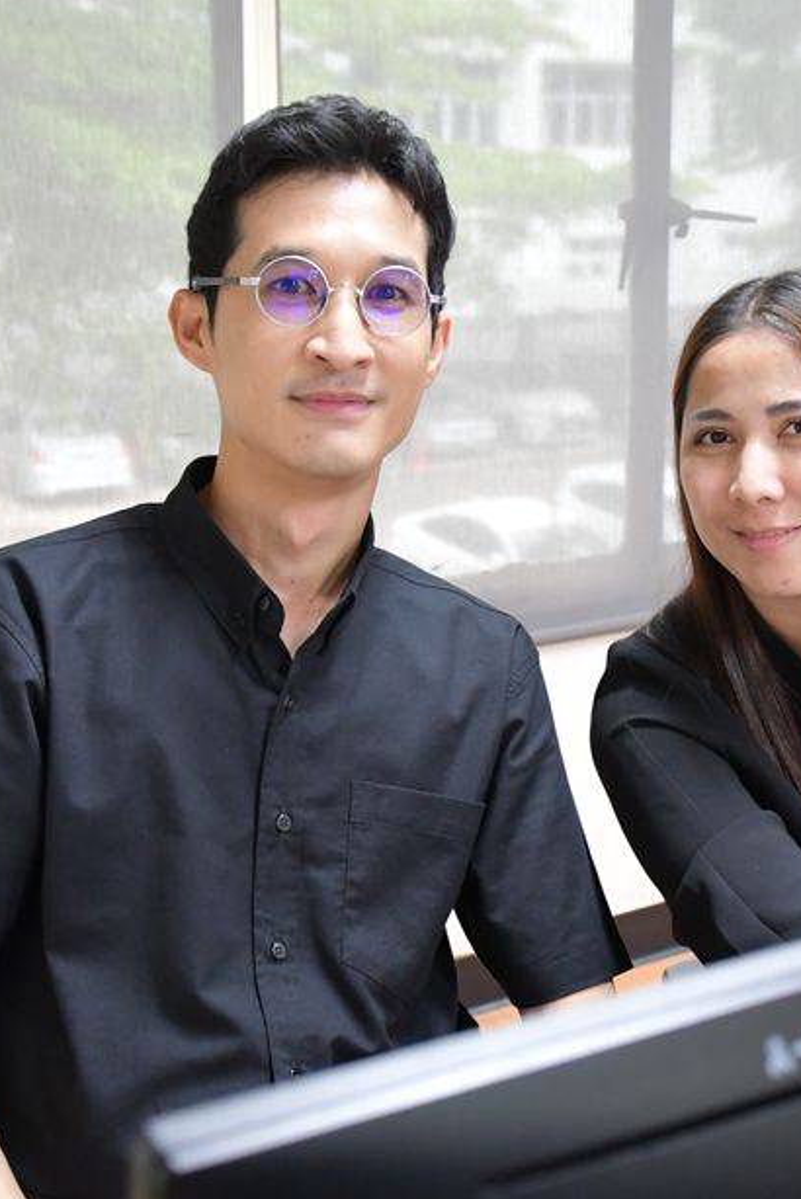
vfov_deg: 36.2
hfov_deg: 24.4
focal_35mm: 55
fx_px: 1833
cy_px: 618
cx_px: 572
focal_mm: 22
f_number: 3.5
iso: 3200
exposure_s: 1/80
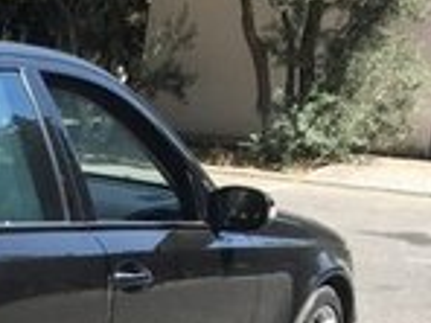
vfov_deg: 11.2
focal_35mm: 129
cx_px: -282
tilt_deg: -15.0
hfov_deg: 14.0
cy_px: 406
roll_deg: -3.8
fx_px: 1606
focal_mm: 4.15
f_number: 2.2
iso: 25
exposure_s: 1/651
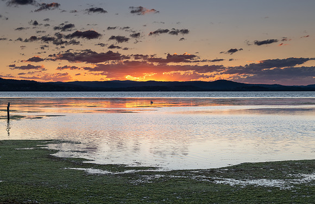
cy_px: 94
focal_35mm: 69
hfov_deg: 29.5
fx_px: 598
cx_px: 165
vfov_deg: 19.4
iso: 400
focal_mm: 65
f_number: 8
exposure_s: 1/80
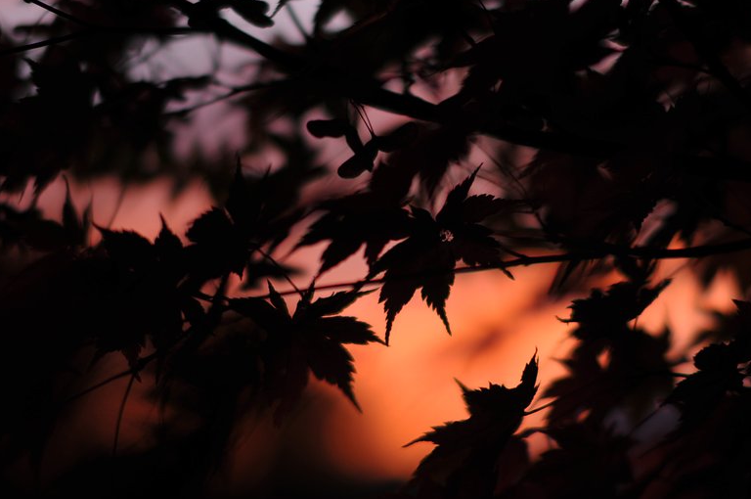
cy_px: 296
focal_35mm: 100
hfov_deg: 20.4
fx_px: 2083
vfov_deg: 13.6
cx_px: 479
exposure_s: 1/125
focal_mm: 50
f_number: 1.4
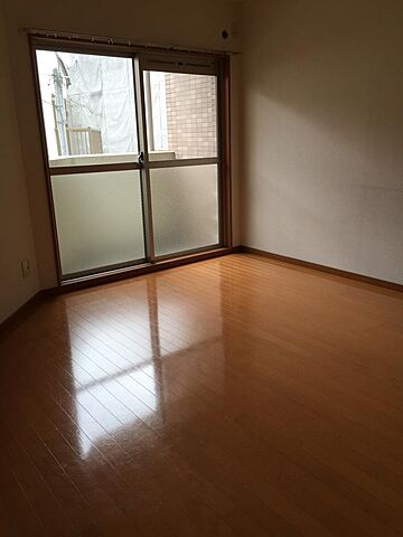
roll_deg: +1.6
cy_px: 268
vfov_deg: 61.7
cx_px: 202
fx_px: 450
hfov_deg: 48.2
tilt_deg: -13.4
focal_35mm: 29
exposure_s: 1/60
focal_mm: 4.15
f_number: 2.2
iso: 32
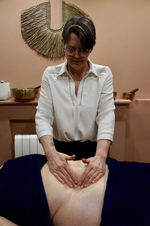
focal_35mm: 30
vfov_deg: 62.0
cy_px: 113
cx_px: 75
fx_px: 188
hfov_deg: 43.6
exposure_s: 1/160
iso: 3200
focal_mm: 20
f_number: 3.5
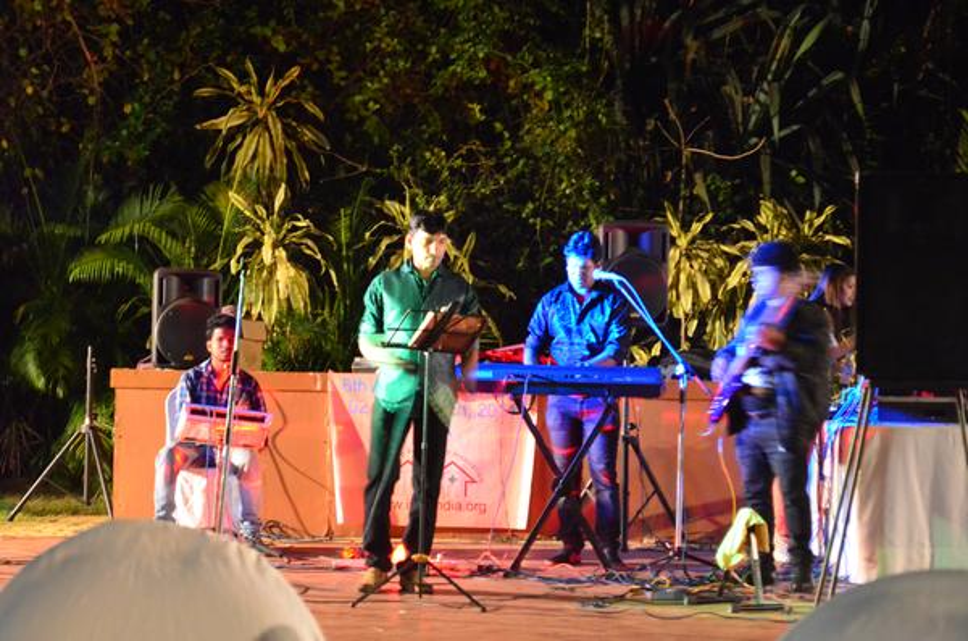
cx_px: 484
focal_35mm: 82
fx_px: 2213
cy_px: 320
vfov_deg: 16.5
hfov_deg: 24.7
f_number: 5.6
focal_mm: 55
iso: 5000
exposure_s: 1/5
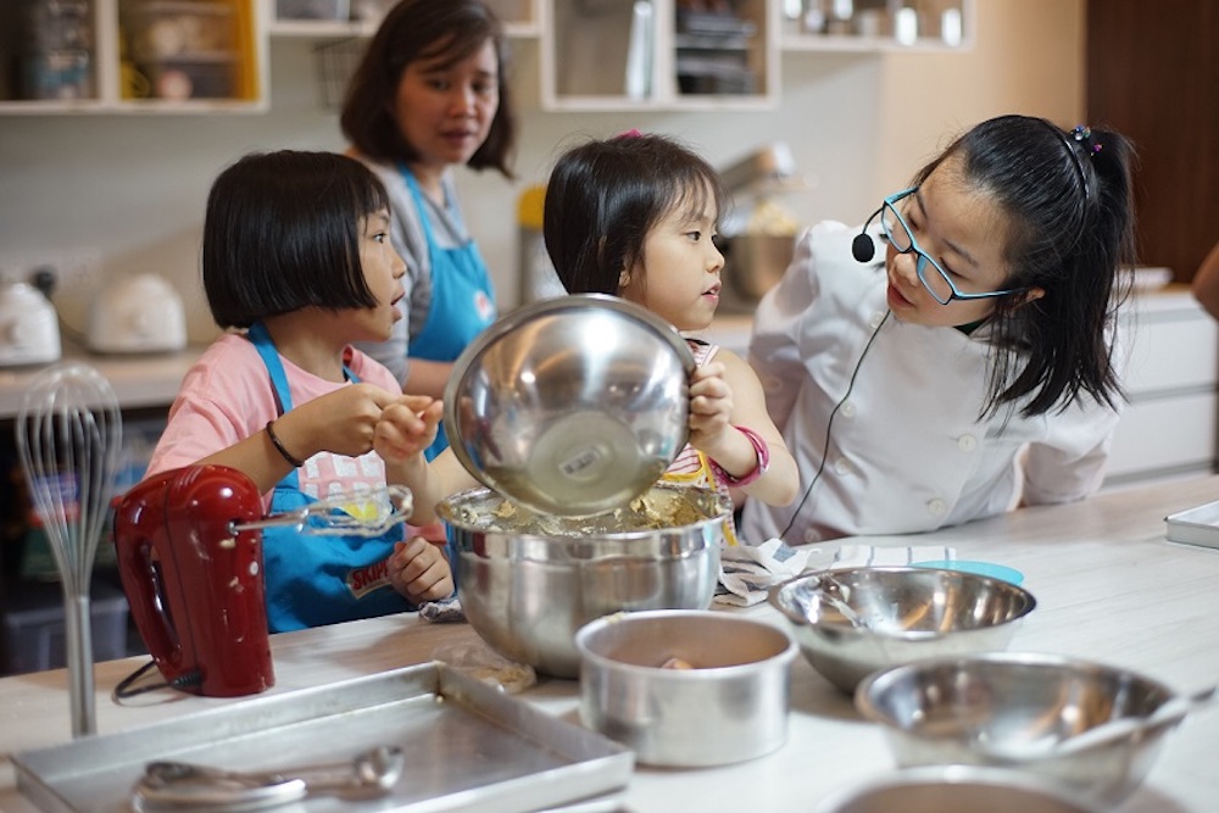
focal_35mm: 50
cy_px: 406
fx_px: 1693
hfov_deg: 39.6
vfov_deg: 27.0
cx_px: 610
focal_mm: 50
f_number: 2
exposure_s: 1/200
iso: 800
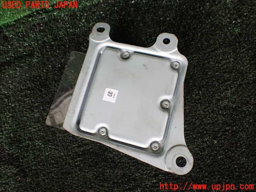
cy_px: 96
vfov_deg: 46.8
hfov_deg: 60.0
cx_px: 128
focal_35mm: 30
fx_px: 222
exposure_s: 1/125
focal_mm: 5.4
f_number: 2.3
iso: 800
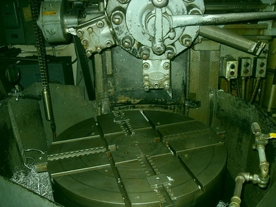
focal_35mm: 34
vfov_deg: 41.8
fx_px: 271
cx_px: 138
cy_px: 104
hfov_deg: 54.0
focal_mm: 6.3
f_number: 2.8
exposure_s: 1/45
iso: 100
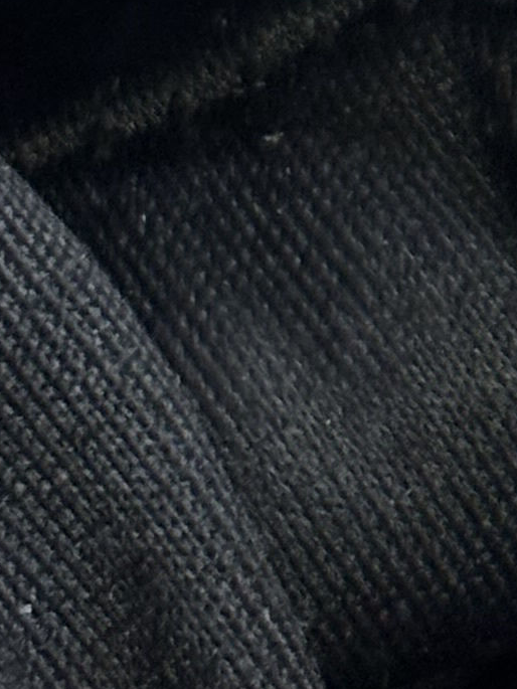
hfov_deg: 4.8
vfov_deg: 6.4
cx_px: 886
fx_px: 6092
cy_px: -449
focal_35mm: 306
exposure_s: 1/60
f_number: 1.6
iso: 125
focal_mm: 5.96
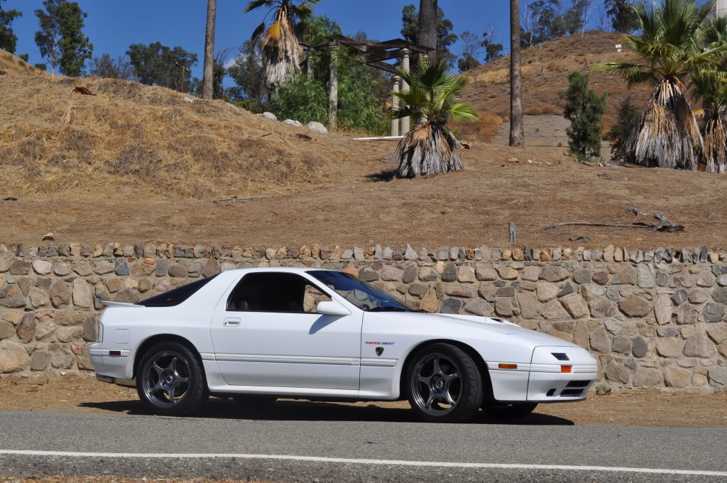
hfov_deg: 35.1
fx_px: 1150
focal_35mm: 57
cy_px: 242
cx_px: 364
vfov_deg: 23.7
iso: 200
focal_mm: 38
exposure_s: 1/500
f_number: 11
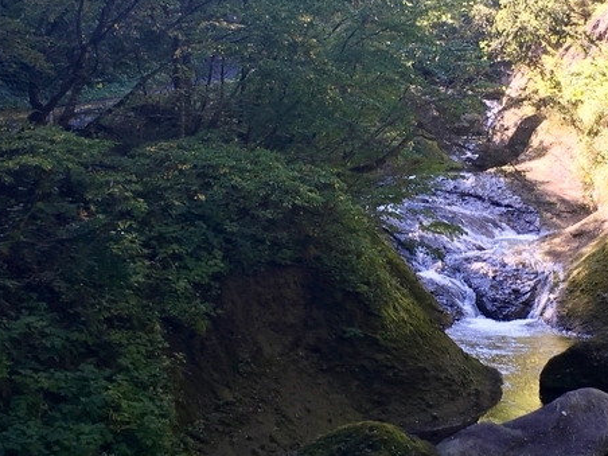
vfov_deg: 19.1
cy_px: 182
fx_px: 1352
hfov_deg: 25.2
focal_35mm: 77
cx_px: 424
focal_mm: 4.15
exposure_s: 1/133
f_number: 2.2
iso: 25
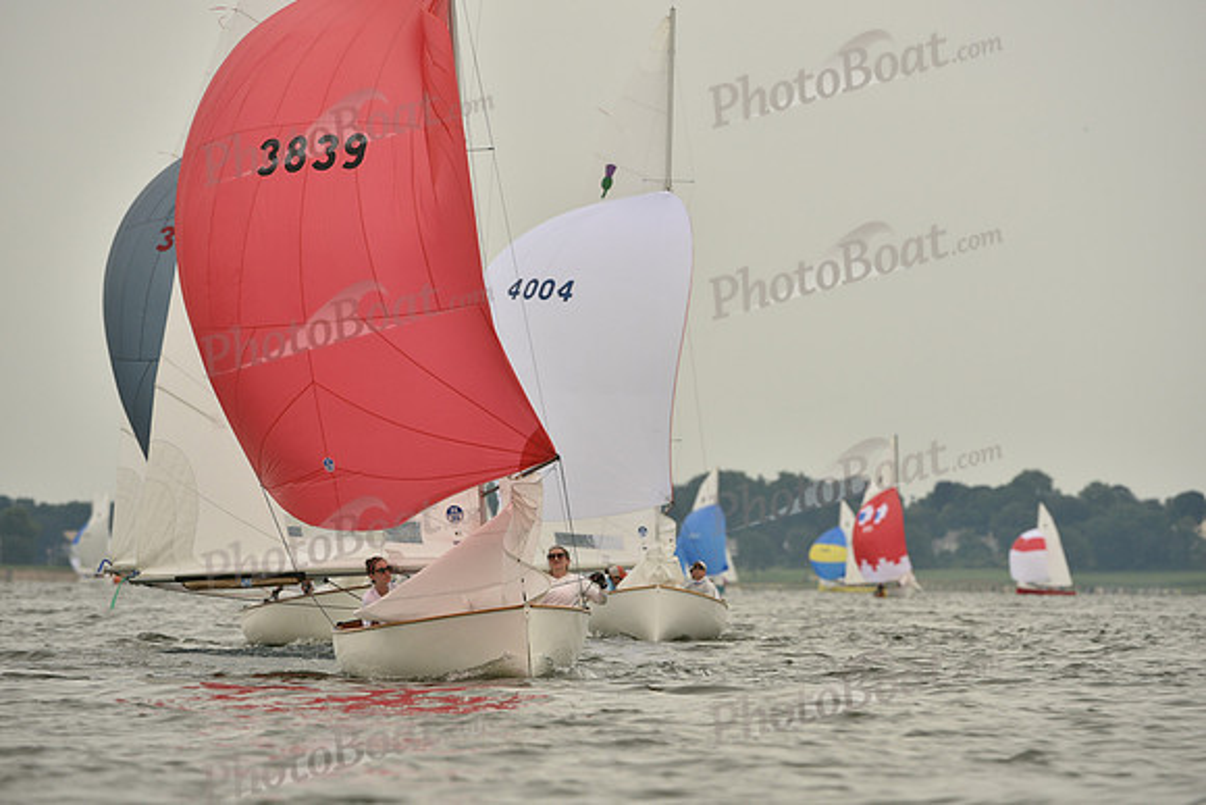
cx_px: 603
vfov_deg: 3.8
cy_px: 402
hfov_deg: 5.7
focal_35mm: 360
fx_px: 12062
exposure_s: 1/1250
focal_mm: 360
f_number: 7.1
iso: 320
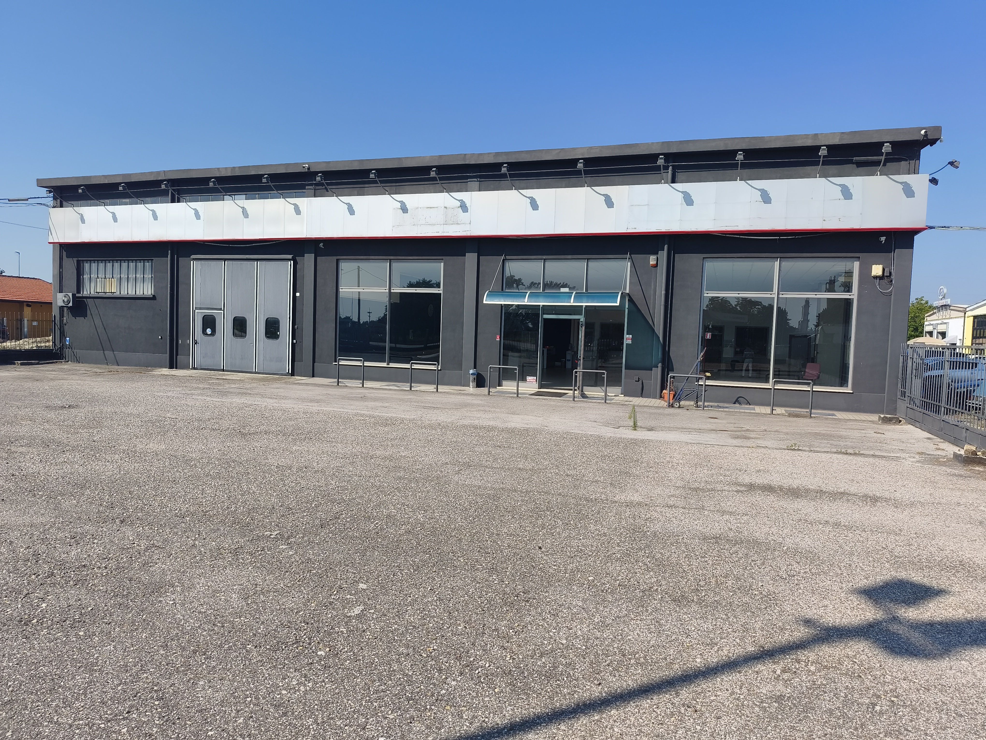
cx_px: 493
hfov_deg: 73.9
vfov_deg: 58.9
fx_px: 655
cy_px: 370
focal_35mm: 23
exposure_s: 1/981
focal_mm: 6.06
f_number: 1.7
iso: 50
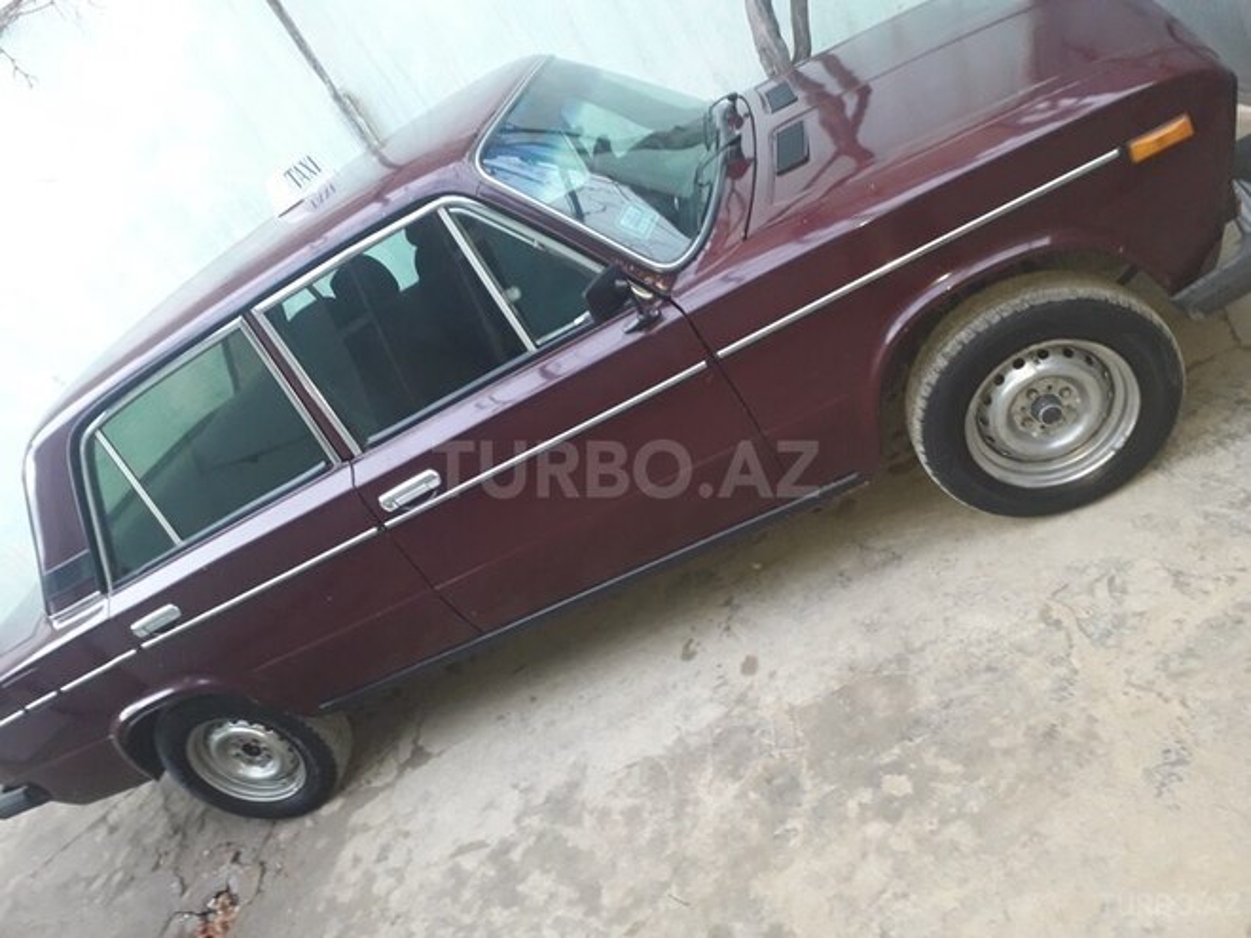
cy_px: 469
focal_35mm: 27
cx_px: 626
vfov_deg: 51.4
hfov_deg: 65.3
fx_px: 976
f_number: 1.9
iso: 160
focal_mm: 3.6
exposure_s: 1/25
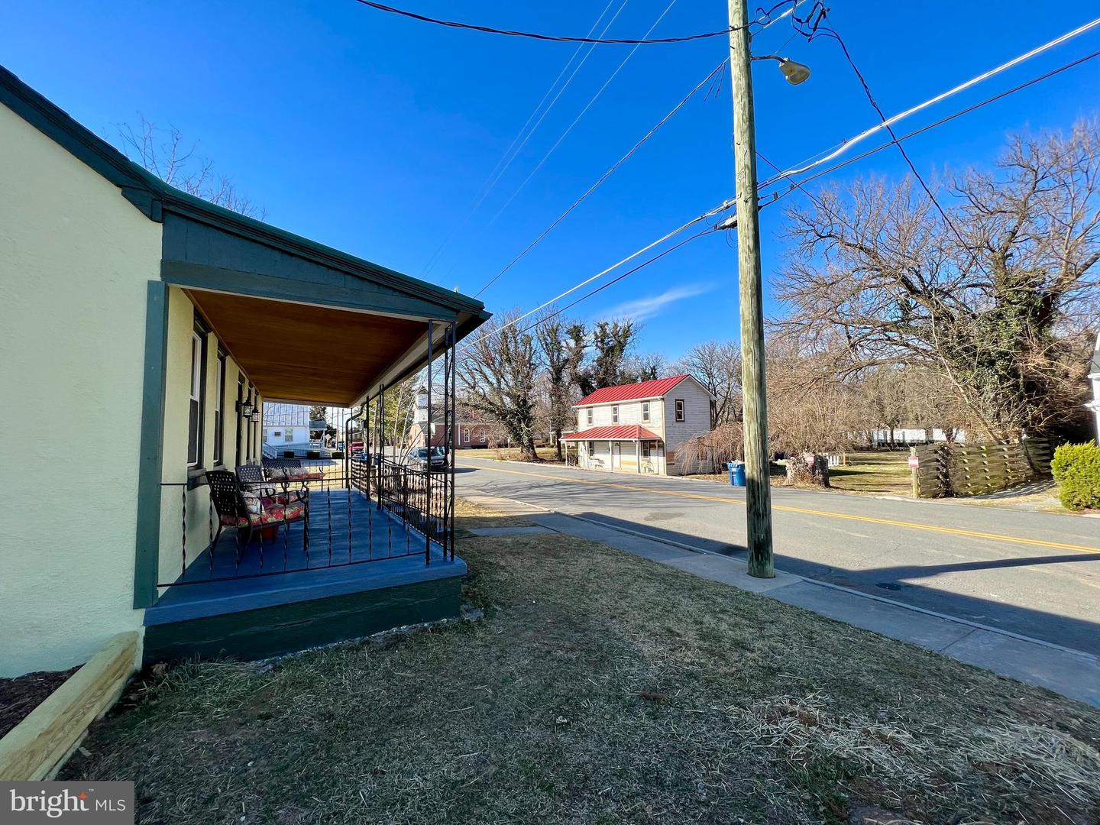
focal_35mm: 13
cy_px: 412
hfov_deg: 106.2
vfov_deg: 89.9
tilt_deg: +3.3
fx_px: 413
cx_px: 550
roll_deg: +1.6
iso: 32
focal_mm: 1.57
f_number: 1.8
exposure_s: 1/786
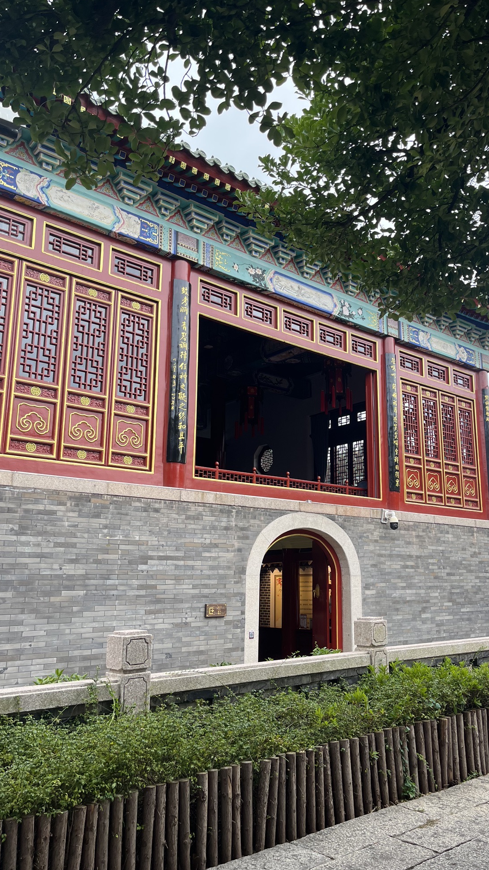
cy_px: 426
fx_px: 669
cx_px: 321
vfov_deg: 66.1
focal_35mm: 29
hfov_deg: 39.8
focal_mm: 5.1
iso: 40
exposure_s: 1/276
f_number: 1.6
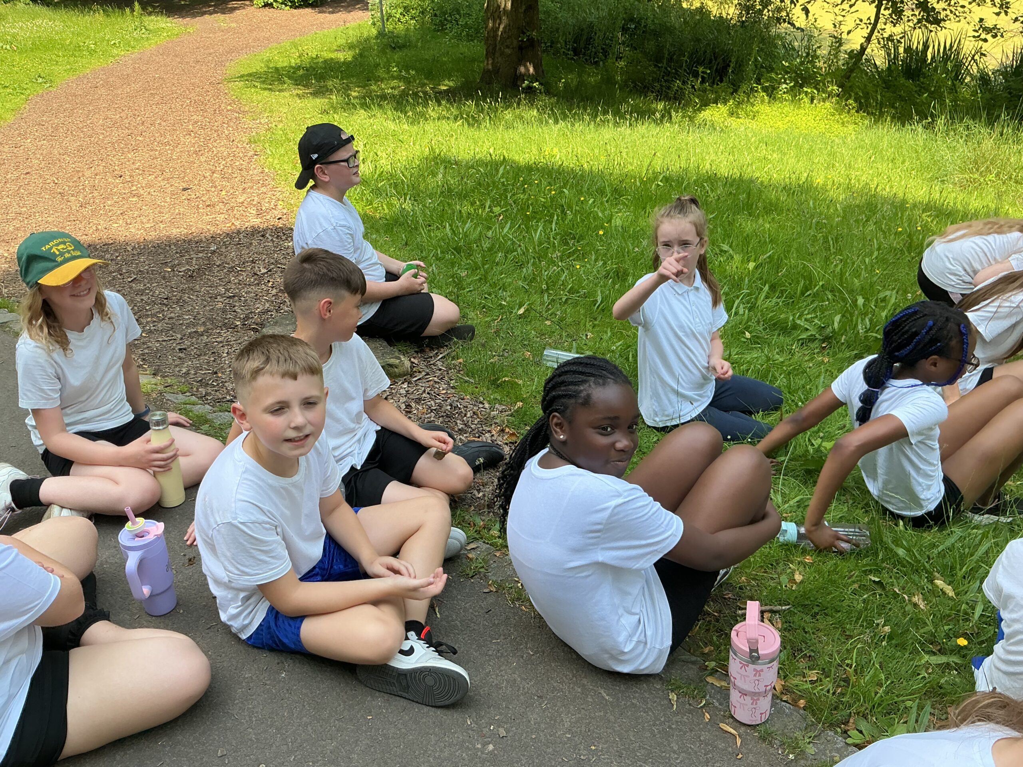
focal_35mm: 29
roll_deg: +3.5
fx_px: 857
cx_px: 512
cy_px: 384
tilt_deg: -31.5
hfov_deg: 61.7
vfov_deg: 48.2
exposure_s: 1/325
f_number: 1.8
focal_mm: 3
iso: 25
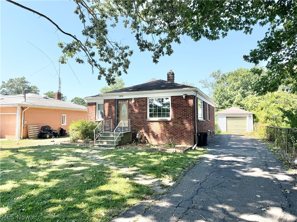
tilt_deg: +2.4
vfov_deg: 56.8
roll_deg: +1.1
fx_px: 206
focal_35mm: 24
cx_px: 148
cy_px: 111
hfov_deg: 71.6
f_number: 1.78
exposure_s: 1/2525
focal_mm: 6.76
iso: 80
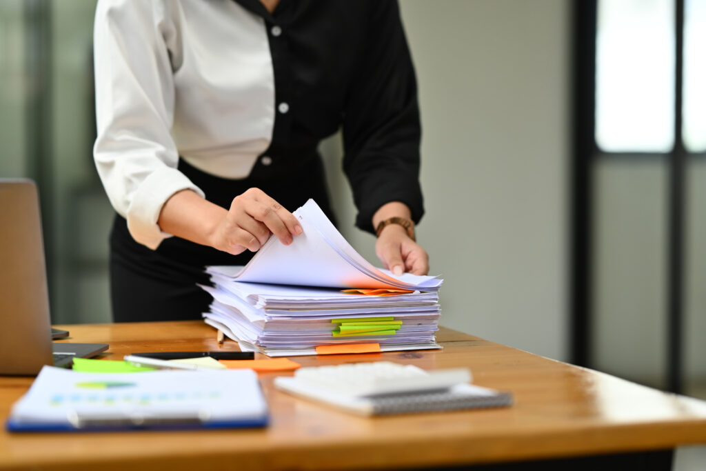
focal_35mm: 85
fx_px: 1667
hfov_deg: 23.9
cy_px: 236
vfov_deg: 16.1
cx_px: 353
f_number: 2.2
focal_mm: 85
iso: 500
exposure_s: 1/400
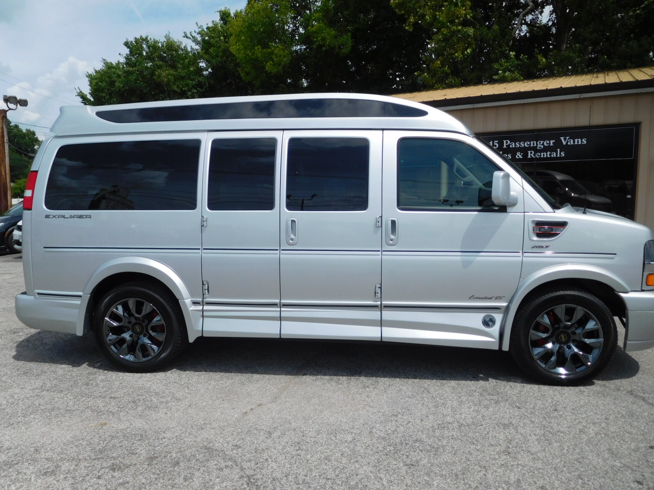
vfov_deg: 54.9
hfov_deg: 69.4
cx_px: 327
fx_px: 472
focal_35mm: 25
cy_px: 245
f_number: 6.8
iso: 125
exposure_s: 1/800
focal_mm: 4.5
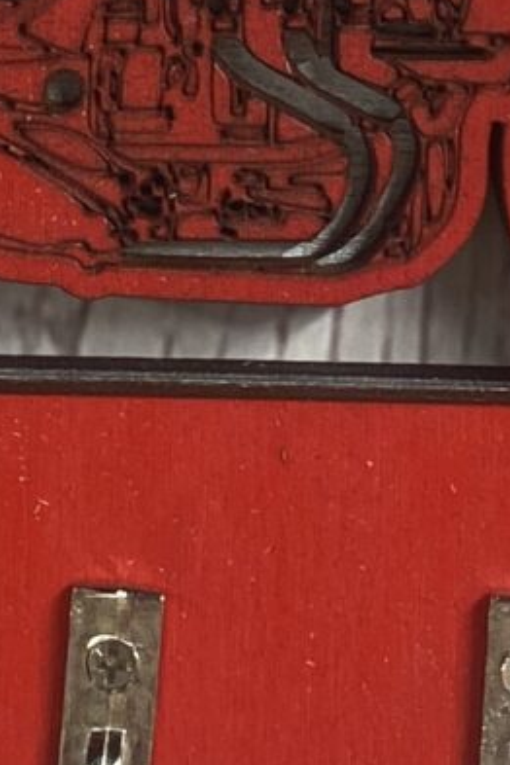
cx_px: 236
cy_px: -459
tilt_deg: -0.1
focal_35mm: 176
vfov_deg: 11.1
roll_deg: -0.6
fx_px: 3740
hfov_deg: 7.8
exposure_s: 1/120
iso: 64
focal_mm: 4.25
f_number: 1.8
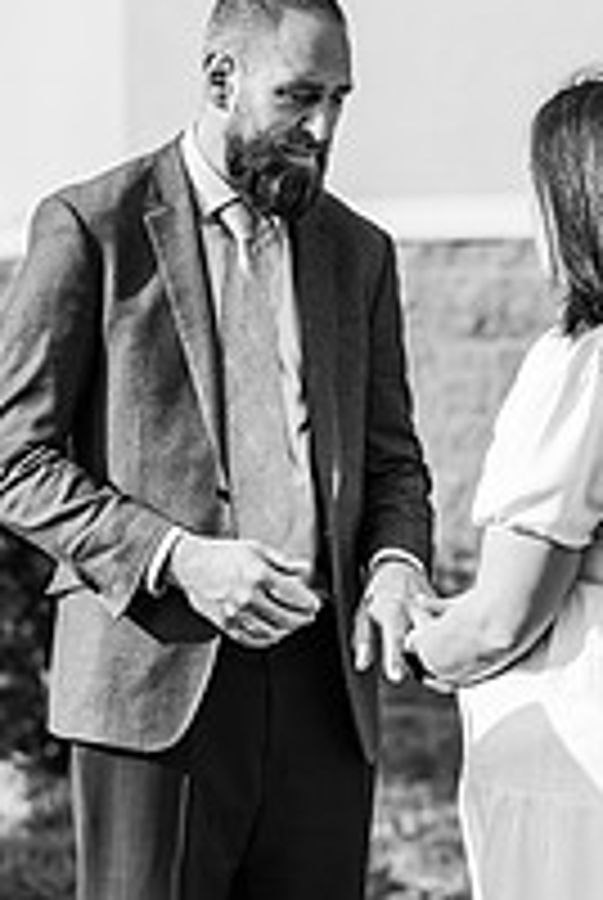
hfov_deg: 7.2
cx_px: 243
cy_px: 666
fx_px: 4782
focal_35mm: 191
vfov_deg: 10.7
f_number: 2.8
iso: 200
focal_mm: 85
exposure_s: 1/2500
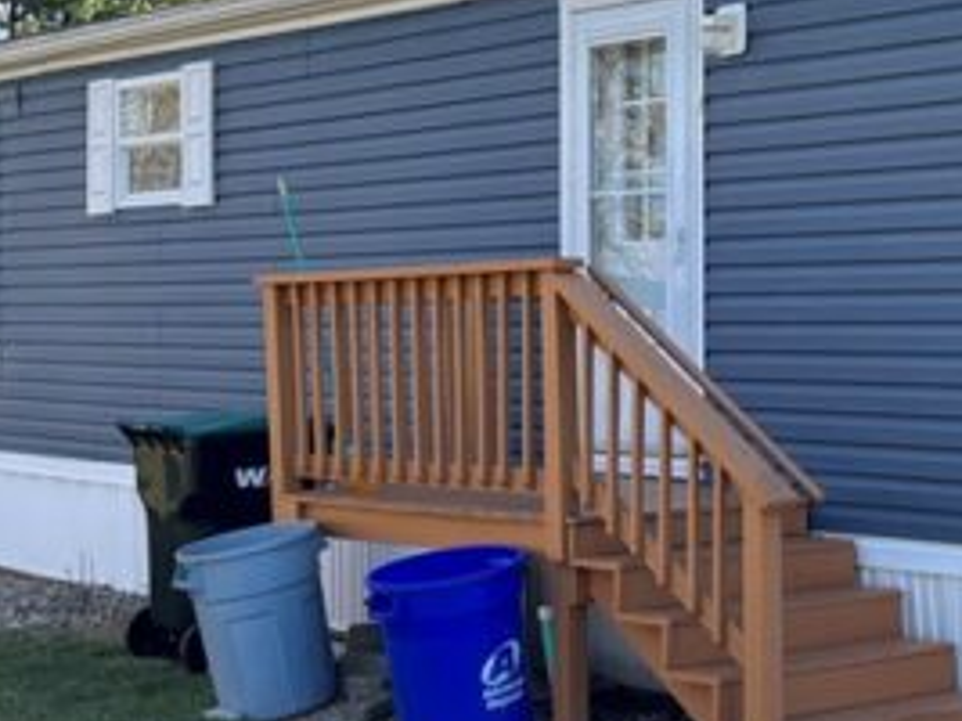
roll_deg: +0.1
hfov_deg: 24.6
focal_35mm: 78
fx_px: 2167
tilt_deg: +3.0
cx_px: 796
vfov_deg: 18.9
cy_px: 296
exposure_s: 1/1263
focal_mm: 5.96
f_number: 1.6
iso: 50
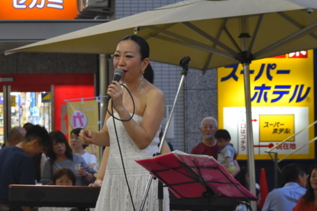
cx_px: 79
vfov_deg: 10.4
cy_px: 105
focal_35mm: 132
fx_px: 1162
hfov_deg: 15.5
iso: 1100
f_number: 5.6
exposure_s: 1/60
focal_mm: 50
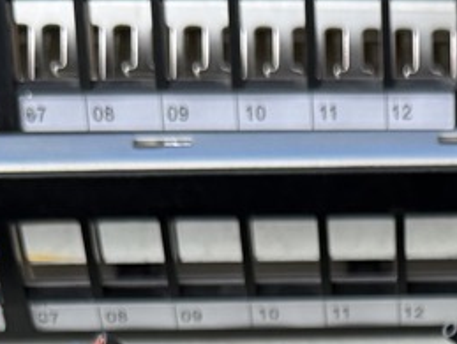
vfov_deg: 8.8
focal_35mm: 148
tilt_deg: -56.0
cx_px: 513
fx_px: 1957
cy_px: 924
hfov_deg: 13.1
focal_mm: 6.76
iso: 100
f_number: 1.78
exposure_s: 1/1653
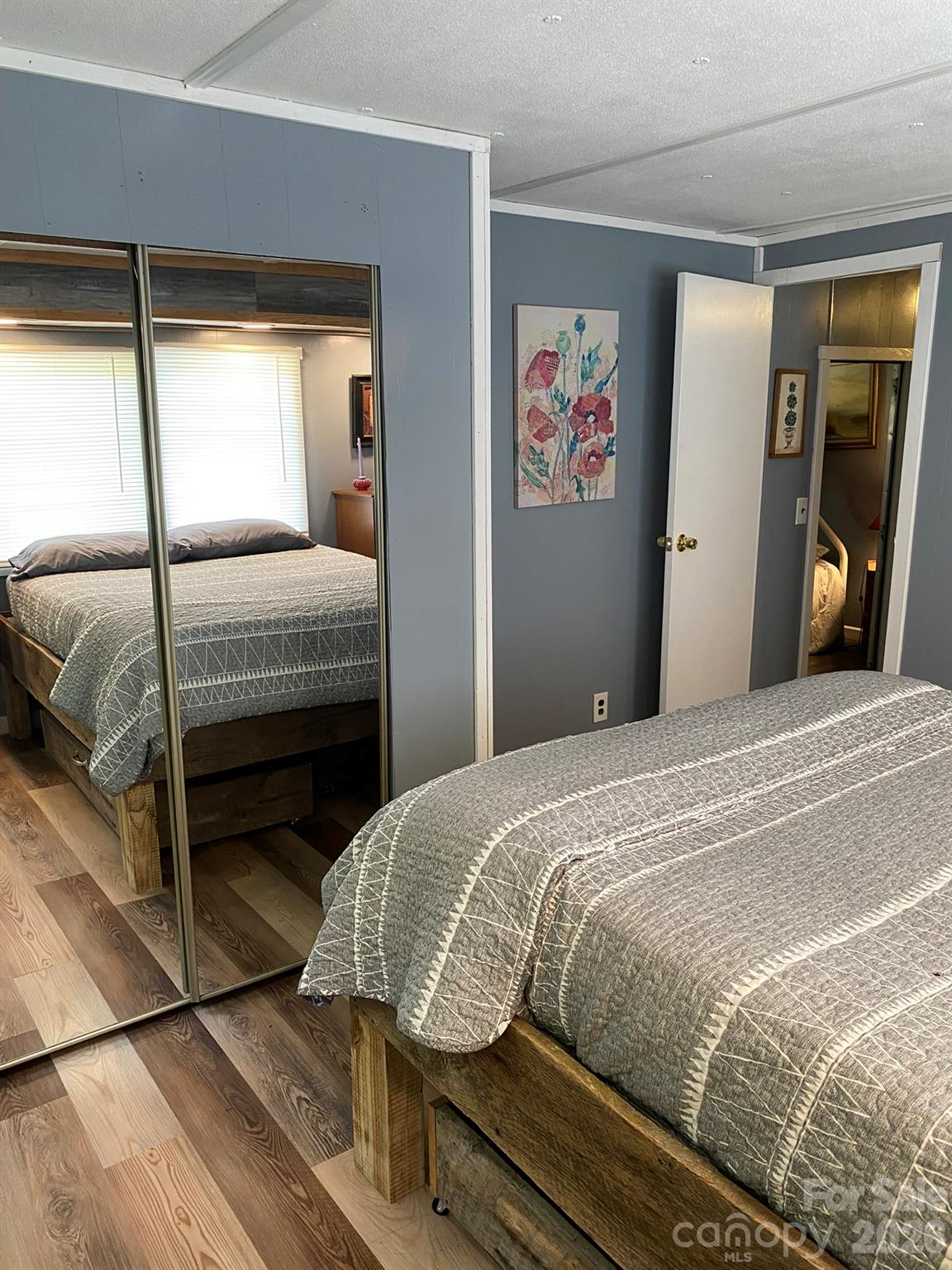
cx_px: 476
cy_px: 635
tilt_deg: -12.8
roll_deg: +0.3
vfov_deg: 67.3
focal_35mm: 26
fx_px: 953
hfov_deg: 53.1
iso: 125
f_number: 1.8
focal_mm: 4.25
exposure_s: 1/51
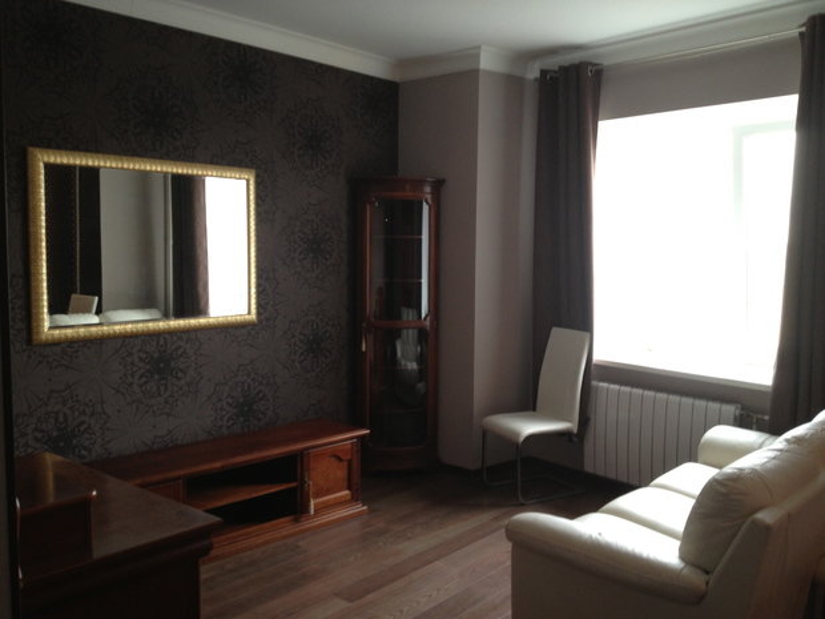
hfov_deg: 52.6
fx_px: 834
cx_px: 412
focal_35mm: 35
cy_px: 310
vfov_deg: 40.7
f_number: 2.4
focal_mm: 4.28
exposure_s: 1/20
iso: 80
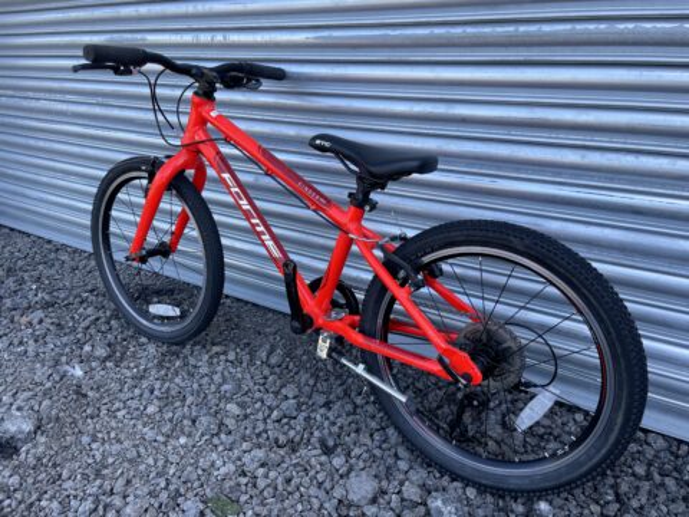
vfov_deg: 53.1
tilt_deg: -19.4
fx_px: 518
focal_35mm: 26
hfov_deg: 67.3
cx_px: 344
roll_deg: +0.5
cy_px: 258
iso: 32
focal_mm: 4.2
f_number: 1.6
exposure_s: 1/364
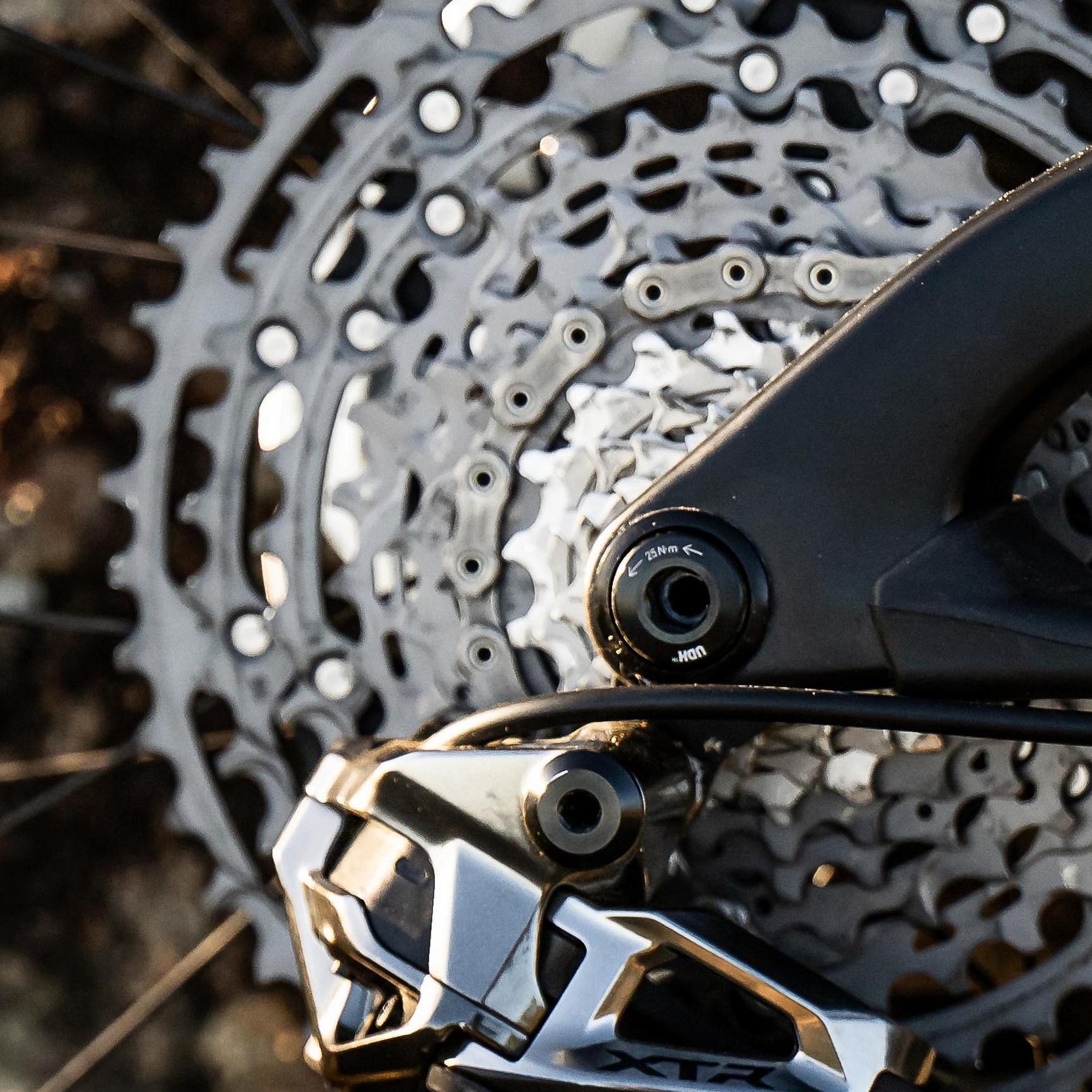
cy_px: 1140
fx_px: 16774
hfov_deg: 3.7
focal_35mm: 470
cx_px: -128
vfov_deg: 3.7
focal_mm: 115
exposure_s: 1/2500
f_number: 2.8
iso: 400
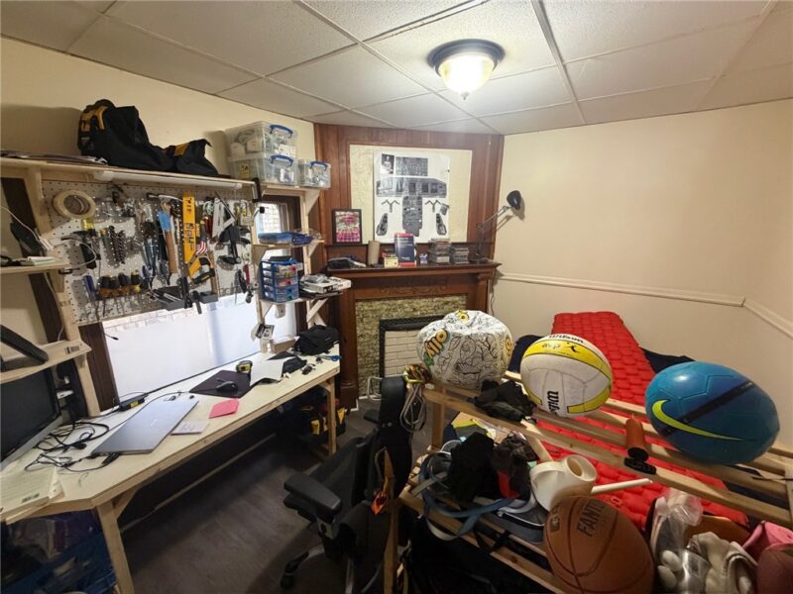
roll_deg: +0.1
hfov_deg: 102.1
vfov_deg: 85.7
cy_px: 297
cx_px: 396
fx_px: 321
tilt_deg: -15.0
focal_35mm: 14
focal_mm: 2.22
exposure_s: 1/60
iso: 500
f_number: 2.2
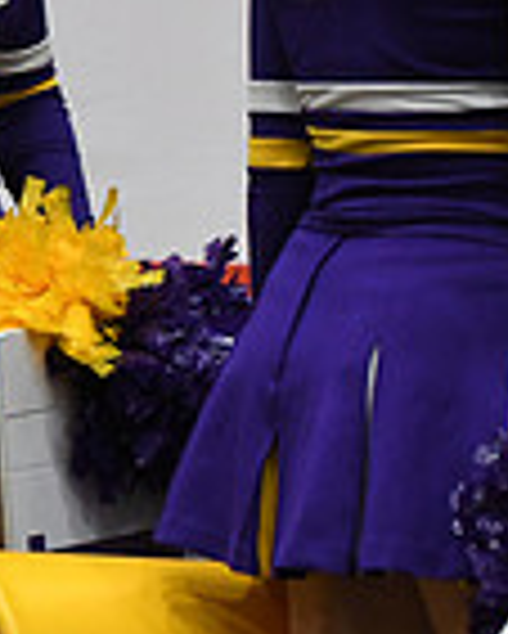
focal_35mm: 1043
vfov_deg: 1.9
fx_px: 19581
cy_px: -2
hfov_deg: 1.5
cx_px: 1250
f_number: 4
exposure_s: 1/400
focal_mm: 180
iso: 4000
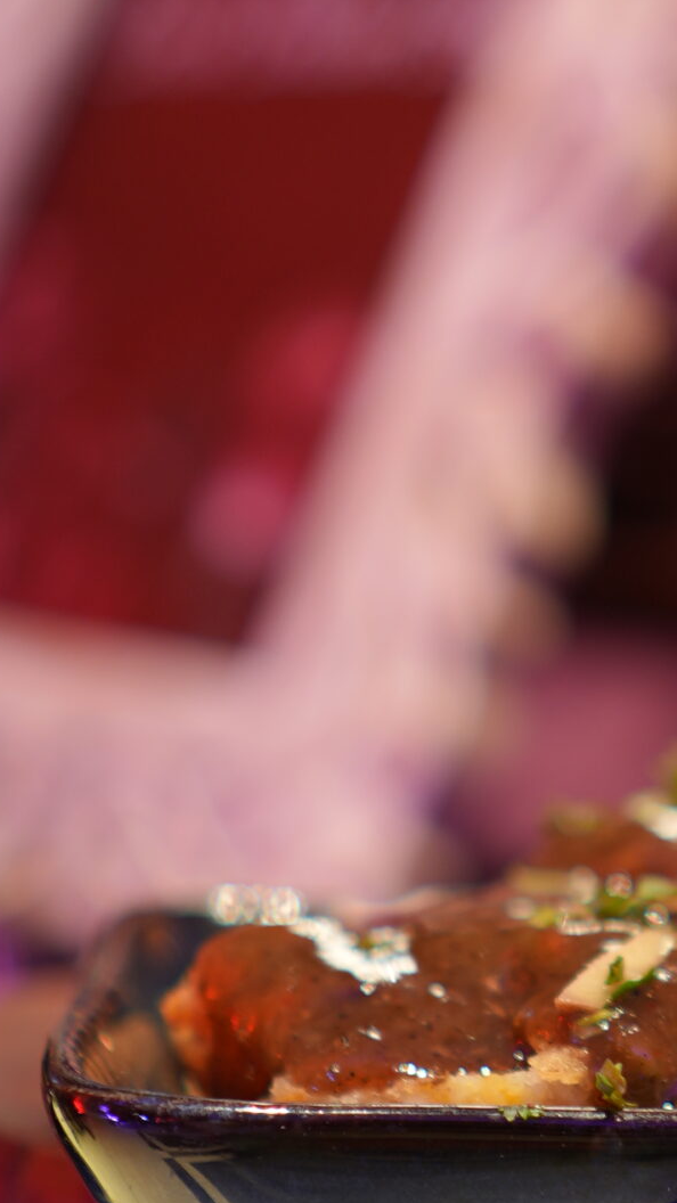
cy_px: 624
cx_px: 647
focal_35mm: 132
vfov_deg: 16.3
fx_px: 4213
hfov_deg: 9.1
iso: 100
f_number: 2.2
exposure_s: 1/10
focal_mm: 35
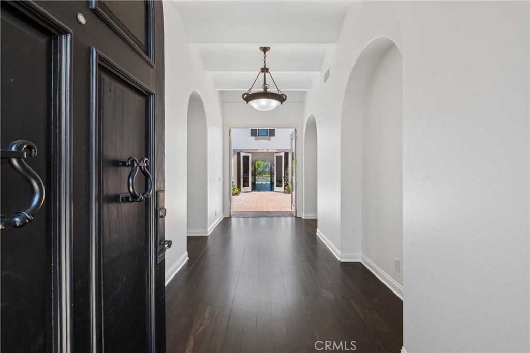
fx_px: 221
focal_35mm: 15
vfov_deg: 77.3
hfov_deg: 100.4
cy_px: 176
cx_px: 265
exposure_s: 1/17
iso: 125
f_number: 9
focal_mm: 10
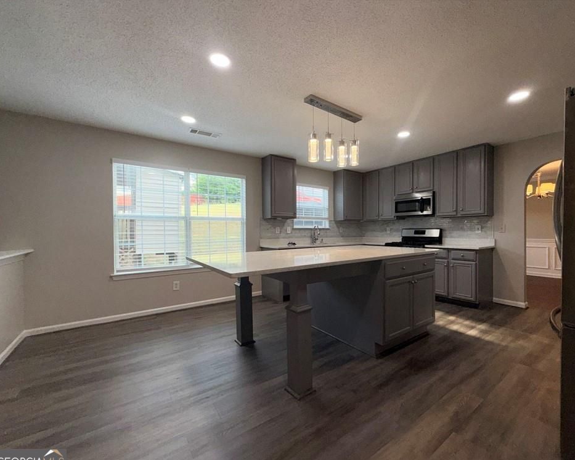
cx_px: 311
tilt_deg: -0.4
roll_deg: -0.4
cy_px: 236
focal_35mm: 15
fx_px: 255
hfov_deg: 96.6
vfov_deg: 84.0
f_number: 2.2
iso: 32
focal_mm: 2.22
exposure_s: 1/122
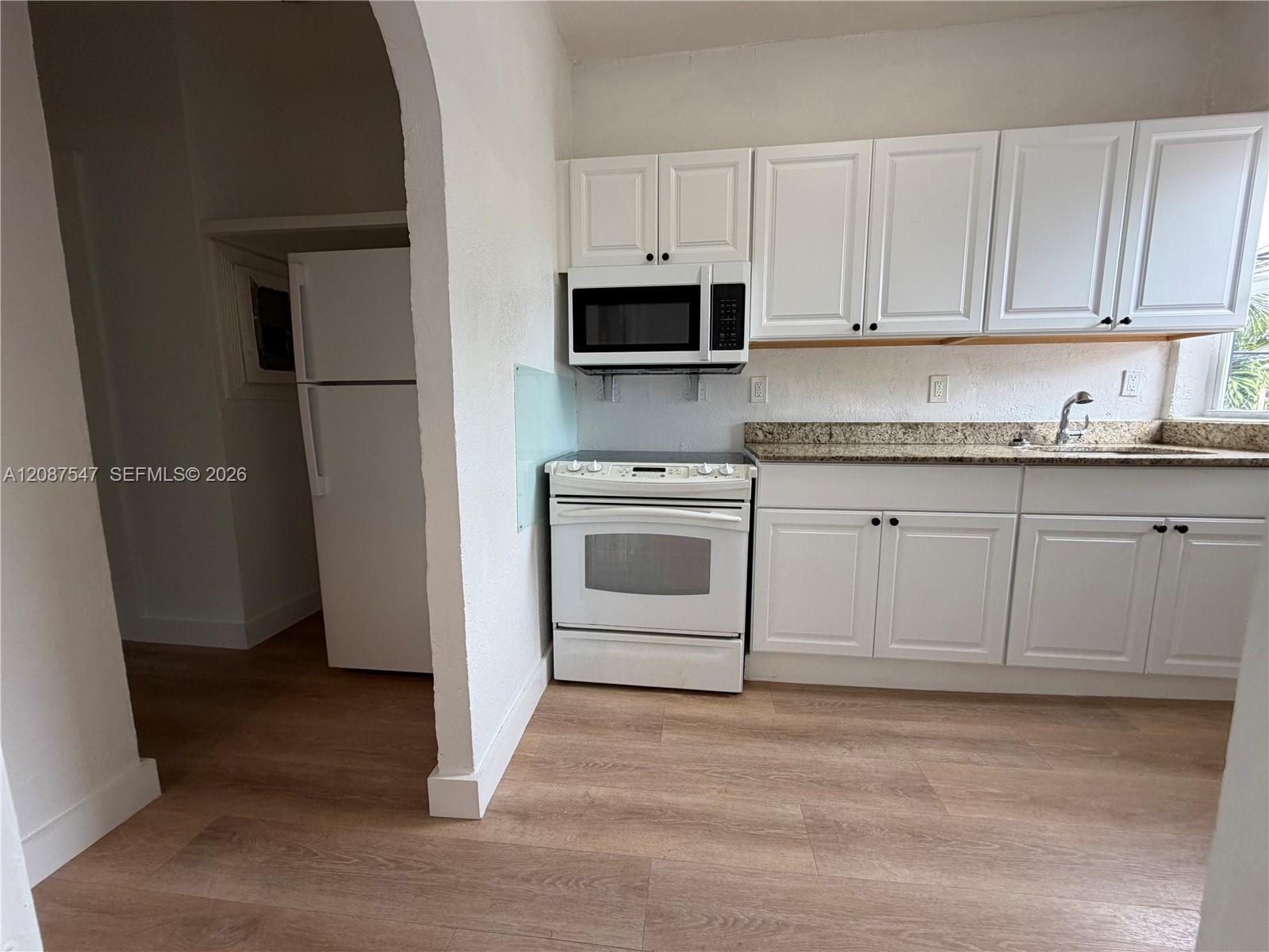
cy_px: 476
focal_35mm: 14
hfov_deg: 102.1
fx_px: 513
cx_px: 634
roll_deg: +0.3
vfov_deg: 85.7
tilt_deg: -7.8
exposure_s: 1/120
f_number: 2.2
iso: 125
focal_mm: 2.22
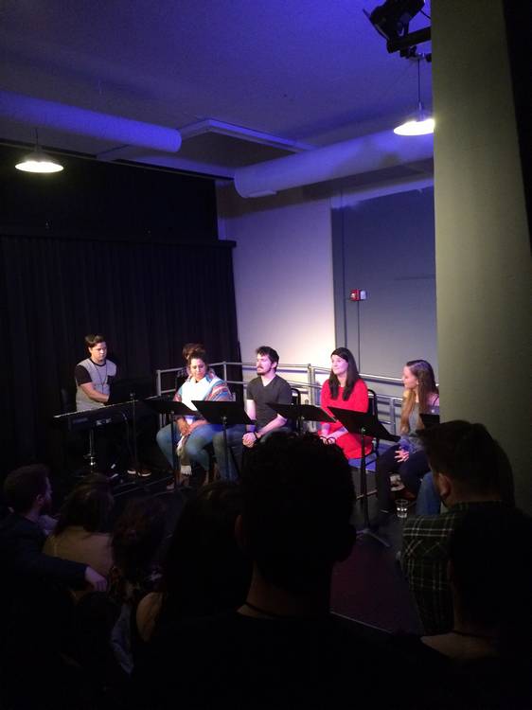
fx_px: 595
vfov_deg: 61.7
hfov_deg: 48.2
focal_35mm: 29
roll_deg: +4.2
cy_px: 355
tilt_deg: -9.2
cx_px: 266
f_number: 2.2
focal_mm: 4.15
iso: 250
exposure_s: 1/30
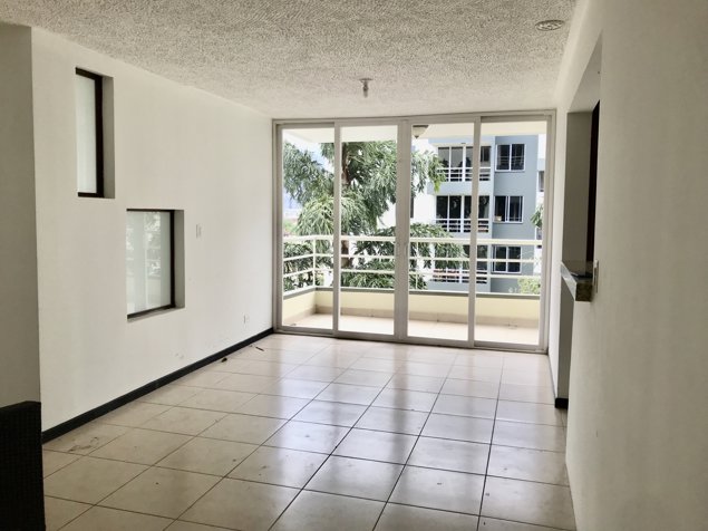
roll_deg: -0.5
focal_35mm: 28
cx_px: 354
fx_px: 573
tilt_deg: -3.0
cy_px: 266
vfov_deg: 49.7
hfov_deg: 63.5
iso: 32
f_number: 1.8
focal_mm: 3.99
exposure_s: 1/120
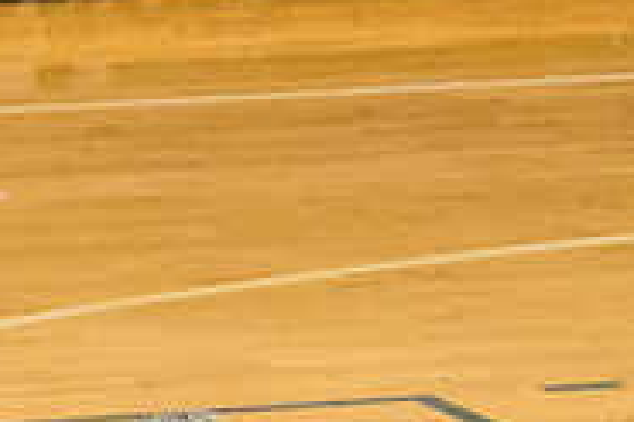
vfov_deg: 2.2
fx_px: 10891
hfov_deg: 3.3
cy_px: 606
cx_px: -133
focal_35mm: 619
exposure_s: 1/1000
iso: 3200
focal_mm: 70
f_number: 2.8
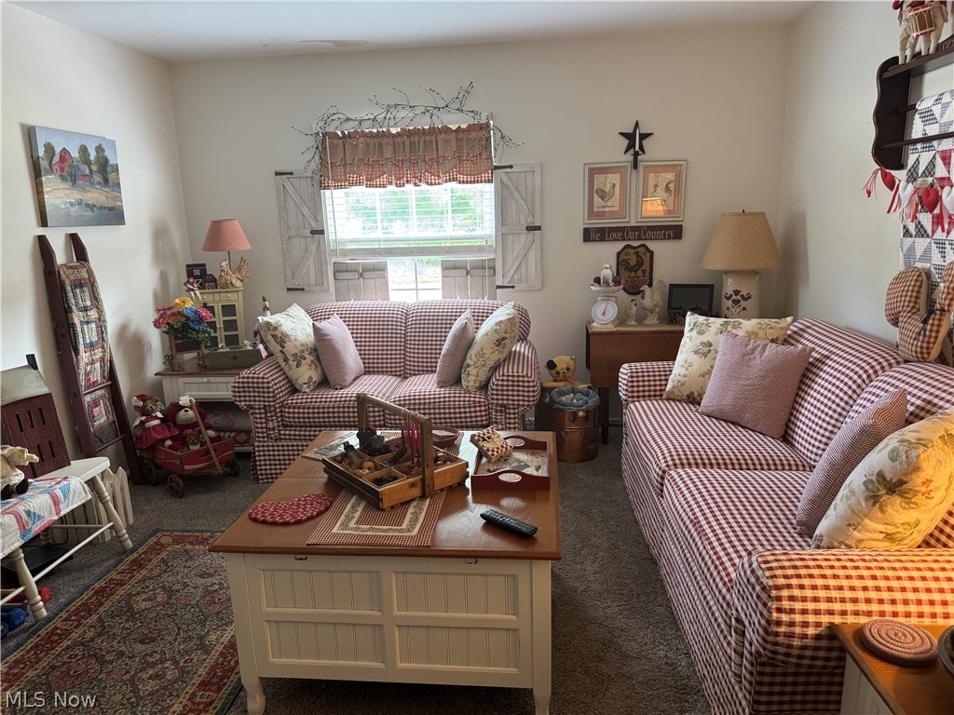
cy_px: 358
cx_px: 477
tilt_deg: -13.0
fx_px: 661
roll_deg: +2.0
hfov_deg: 71.6
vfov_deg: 56.8
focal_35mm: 24
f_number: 1.78
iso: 320
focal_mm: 6.76
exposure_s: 1/60
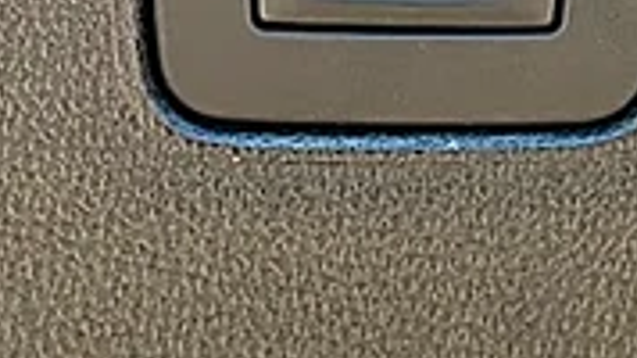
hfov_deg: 15.6
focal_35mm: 137
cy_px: -124
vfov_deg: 8.7
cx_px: 429
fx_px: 2313
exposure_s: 1/346
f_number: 1.78
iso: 80
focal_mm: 6.86
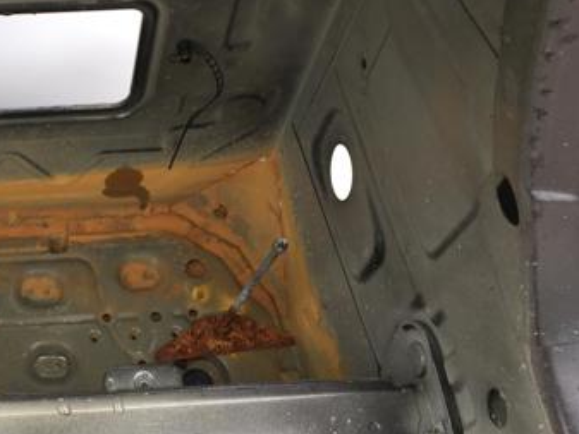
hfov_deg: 32.8
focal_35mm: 55
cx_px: 36
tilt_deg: -38.5
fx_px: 920
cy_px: 175
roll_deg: +3.3
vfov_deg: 26.5
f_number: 2.2
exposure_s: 1/50
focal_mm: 4.15
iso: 32
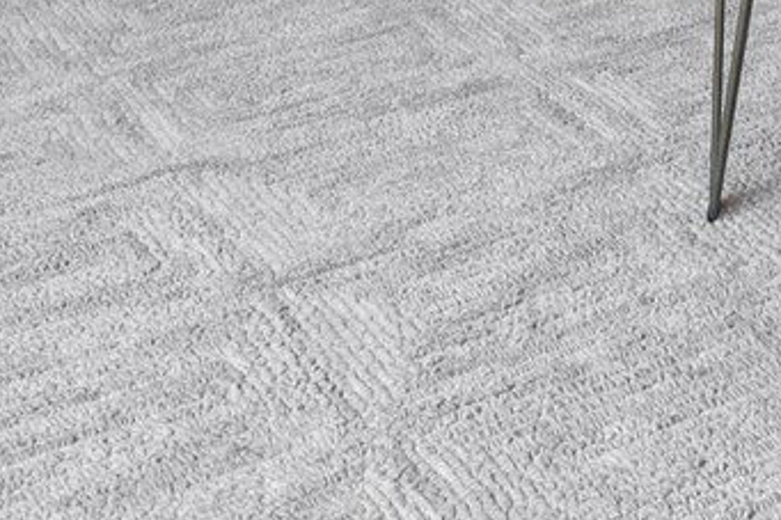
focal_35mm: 84
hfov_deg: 24.2
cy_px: -849
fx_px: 1821
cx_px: 355
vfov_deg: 11.9
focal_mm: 14
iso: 500
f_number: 7.1
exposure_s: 1/5
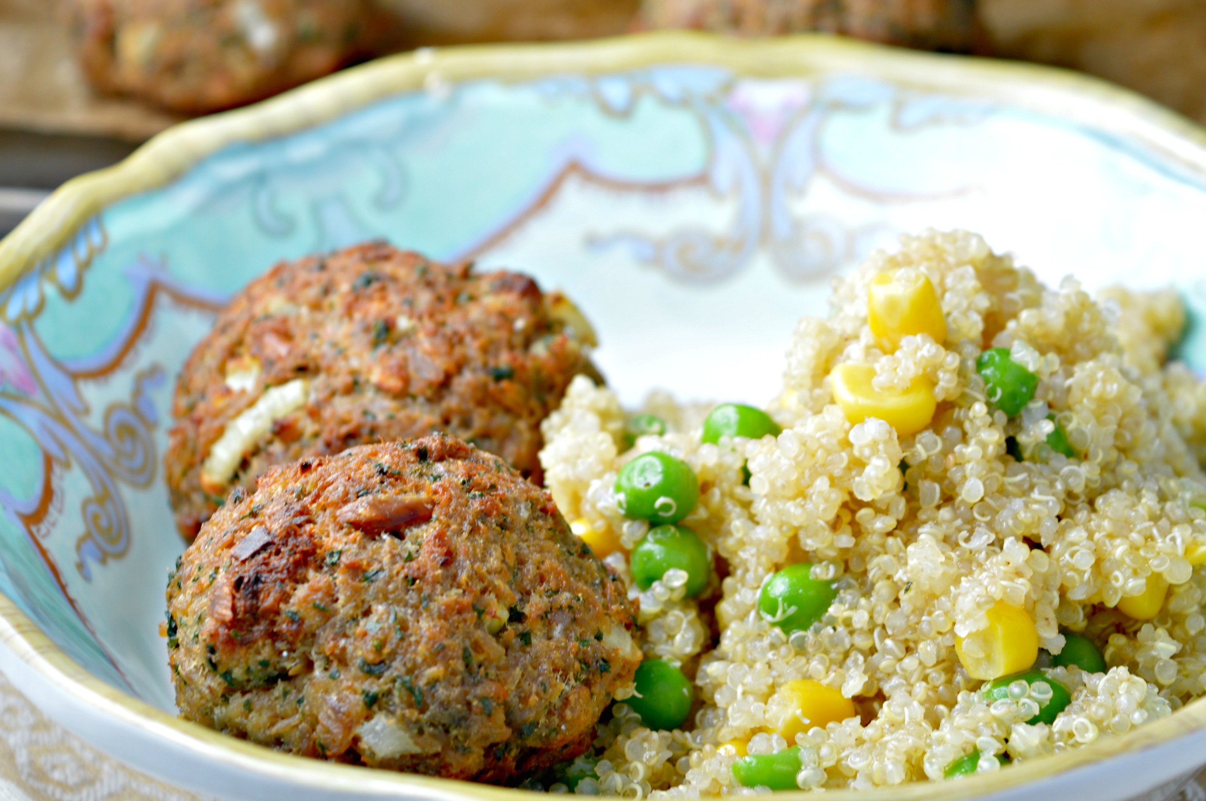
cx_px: 752
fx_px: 3569
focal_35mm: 107
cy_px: 375
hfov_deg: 19.1
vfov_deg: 12.8
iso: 100
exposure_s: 1/25
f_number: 5.6
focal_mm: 55
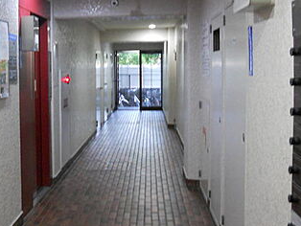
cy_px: 84
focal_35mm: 55
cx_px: 88
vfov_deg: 26.5
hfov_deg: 34.4
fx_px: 479
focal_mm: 4.9
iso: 400
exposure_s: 1/8
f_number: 3.2
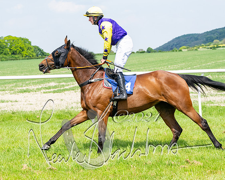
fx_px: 703
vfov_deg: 14.6
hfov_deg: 18.2
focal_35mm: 106
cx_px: 112
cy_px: 77
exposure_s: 1/2000
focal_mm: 70
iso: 400
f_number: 5
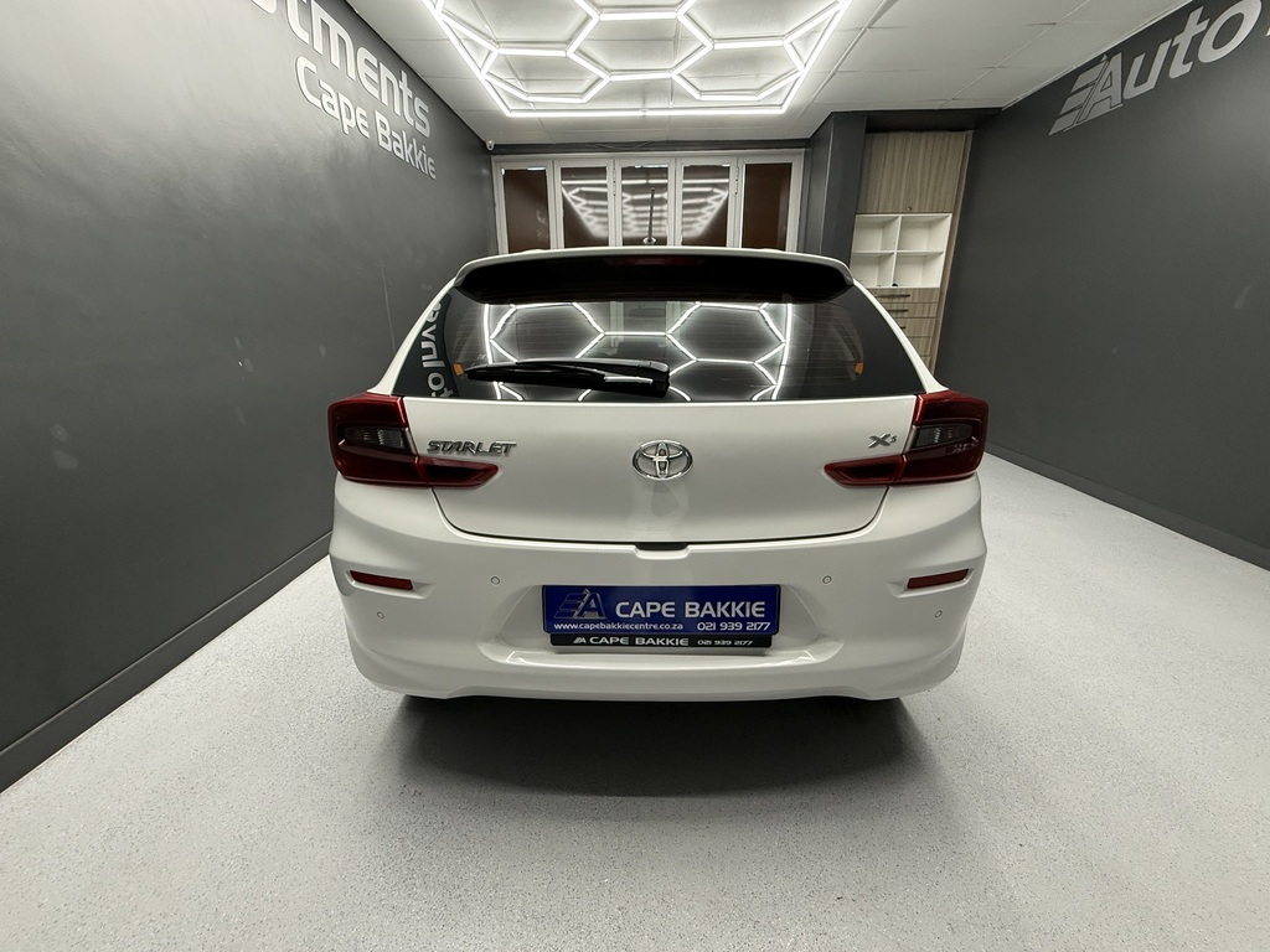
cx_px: 635
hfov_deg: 102.1
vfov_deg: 85.7
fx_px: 514
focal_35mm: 14
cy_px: 476
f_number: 2.2
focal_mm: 2.22
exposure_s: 1/100
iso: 250
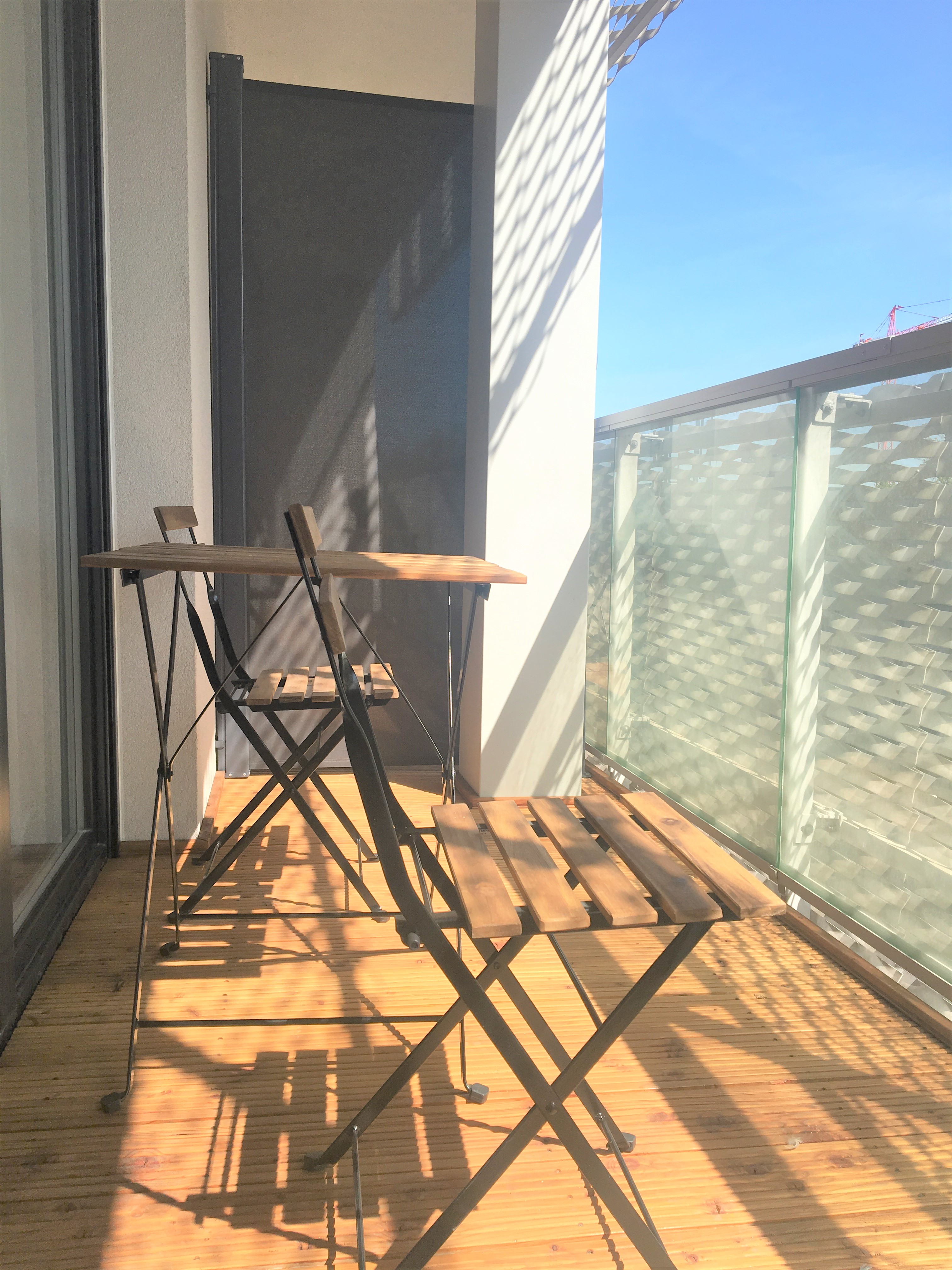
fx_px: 1063
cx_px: 476
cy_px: 635
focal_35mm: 29
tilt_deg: -5.8
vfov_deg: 61.7
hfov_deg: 48.2
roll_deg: -0.9
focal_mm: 4.15
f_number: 2.2
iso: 25
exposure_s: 1/1148
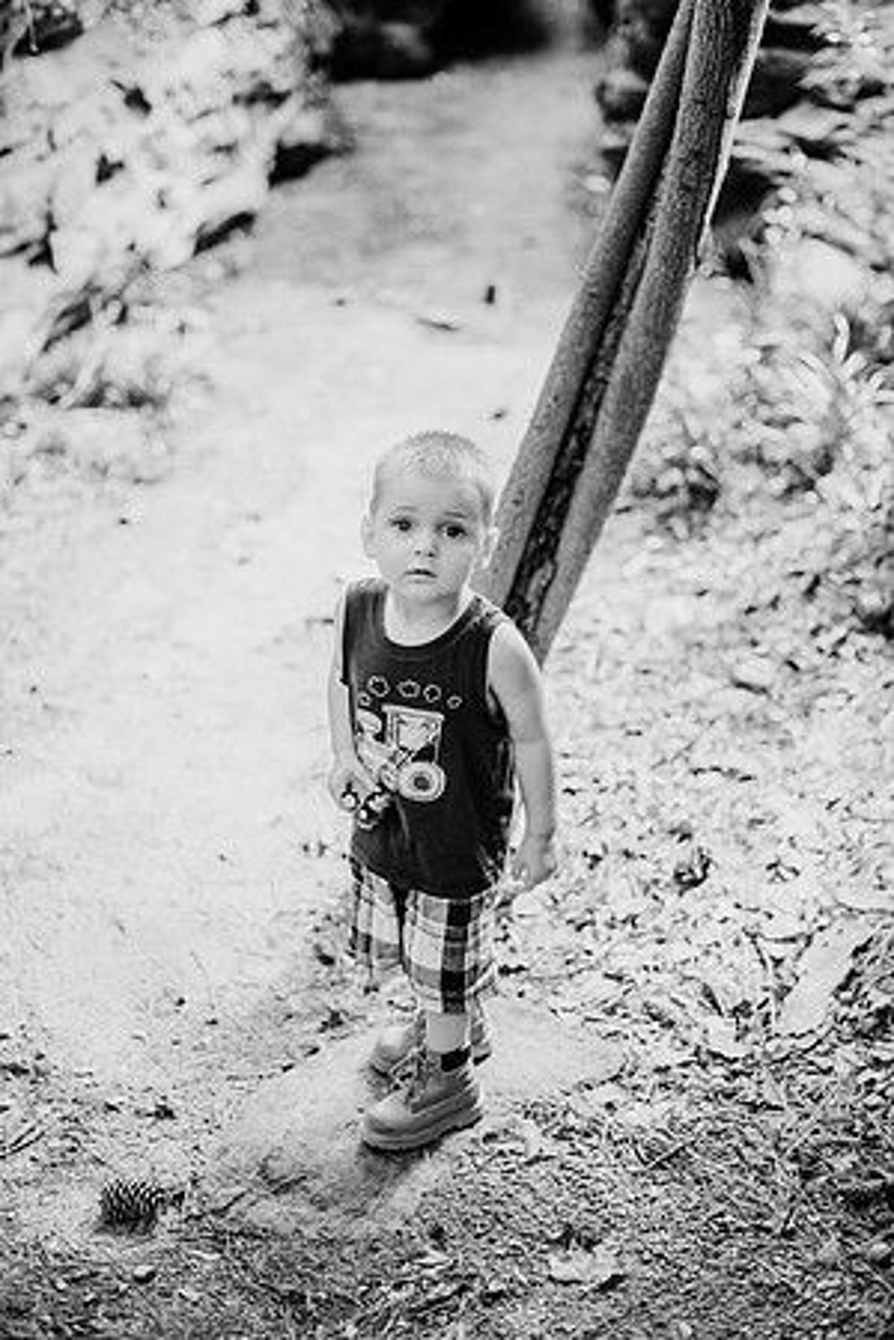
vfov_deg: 39.6
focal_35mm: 50
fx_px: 1862
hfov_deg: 27.0
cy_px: 670
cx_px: 447
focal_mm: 50
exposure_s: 1/640
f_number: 2.2
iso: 200
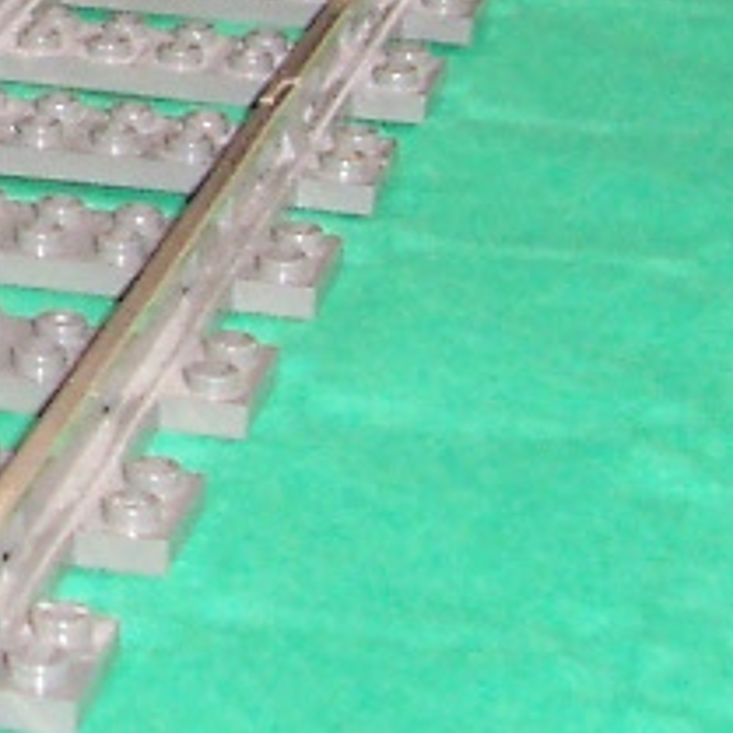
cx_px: -621
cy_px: -267
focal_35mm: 188
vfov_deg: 9.1
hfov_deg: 8.9
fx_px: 4504
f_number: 2.8
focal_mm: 5.6
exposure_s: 1/60
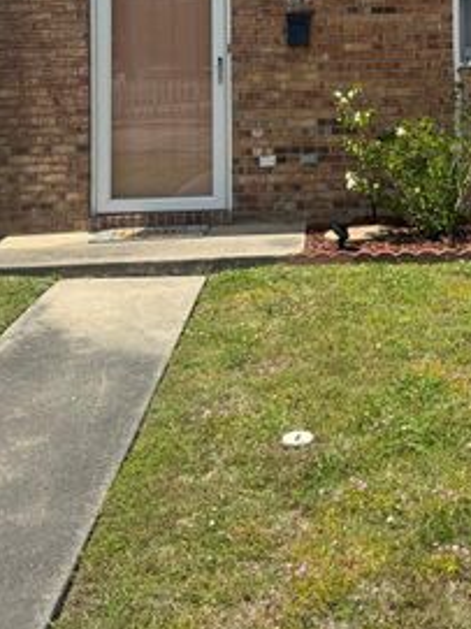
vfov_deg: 30.4
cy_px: 1
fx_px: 1071
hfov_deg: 24.3
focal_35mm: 59
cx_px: 390
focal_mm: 6.76
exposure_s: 1/3247
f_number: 1.78
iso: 80
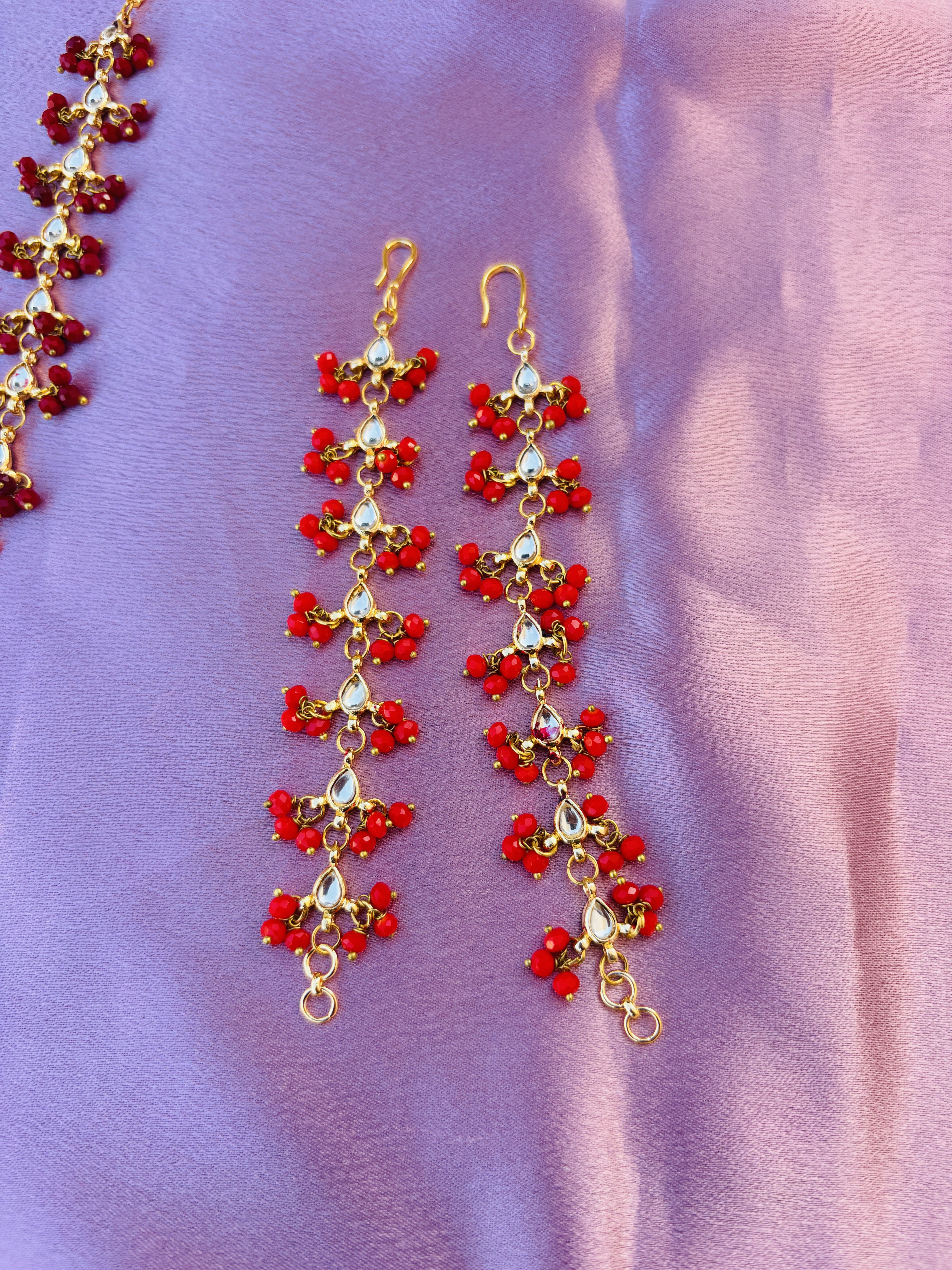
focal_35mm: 26
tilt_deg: -72.9
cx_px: 476
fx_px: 953
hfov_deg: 53.1
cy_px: 635
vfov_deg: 67.3
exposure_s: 1/185
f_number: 1.6
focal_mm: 5.96
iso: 40
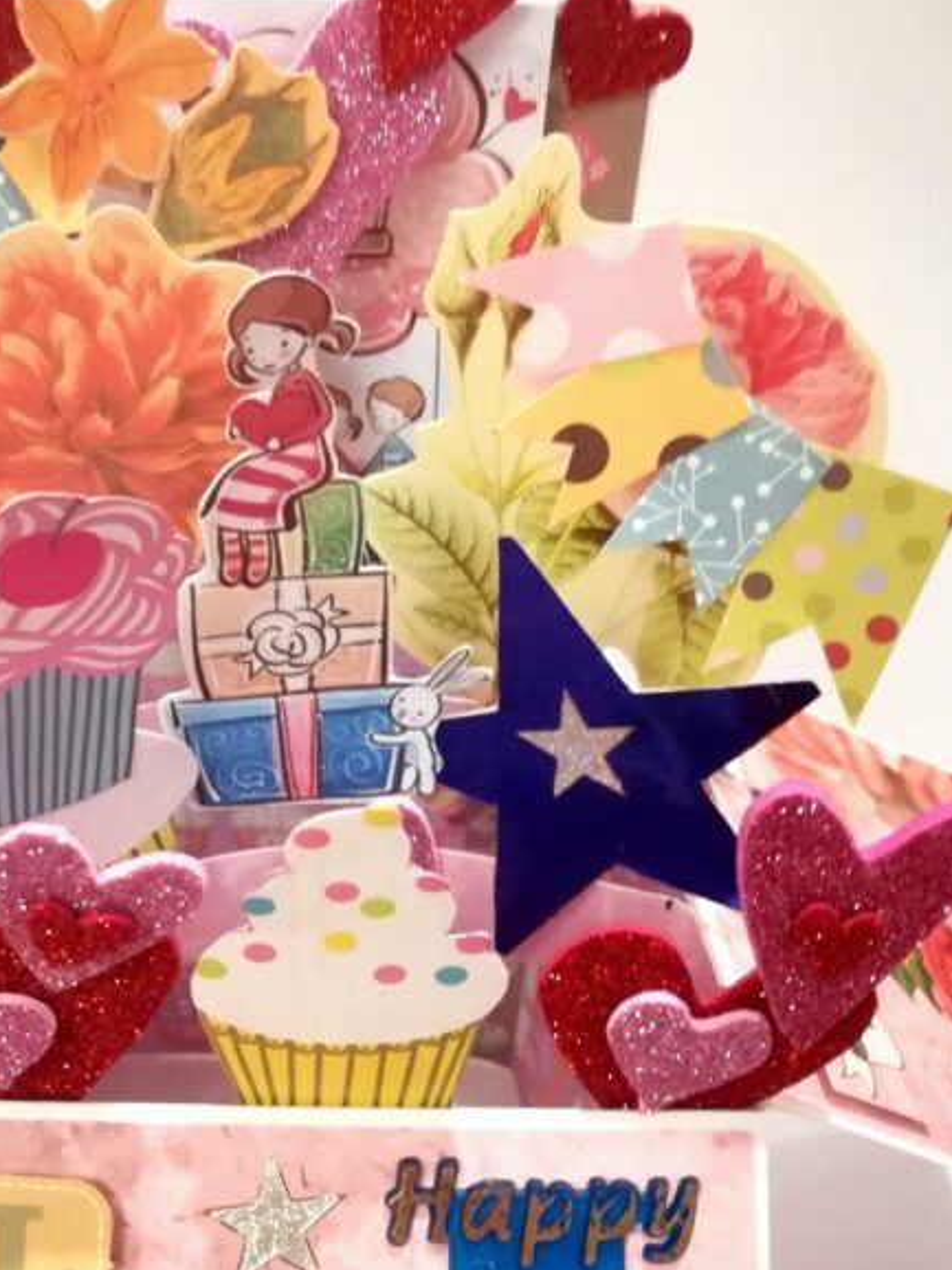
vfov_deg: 51.4
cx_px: 299
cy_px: 611
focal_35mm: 36
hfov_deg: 39.1
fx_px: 1321
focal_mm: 3.83
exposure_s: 1/20
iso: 500
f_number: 2.2
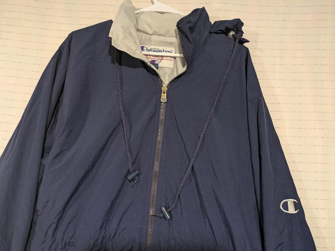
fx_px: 242
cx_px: 168
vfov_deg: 54.9
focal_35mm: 25
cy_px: 126
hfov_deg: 69.4
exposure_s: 1/40
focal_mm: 5.43
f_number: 1.89
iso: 264
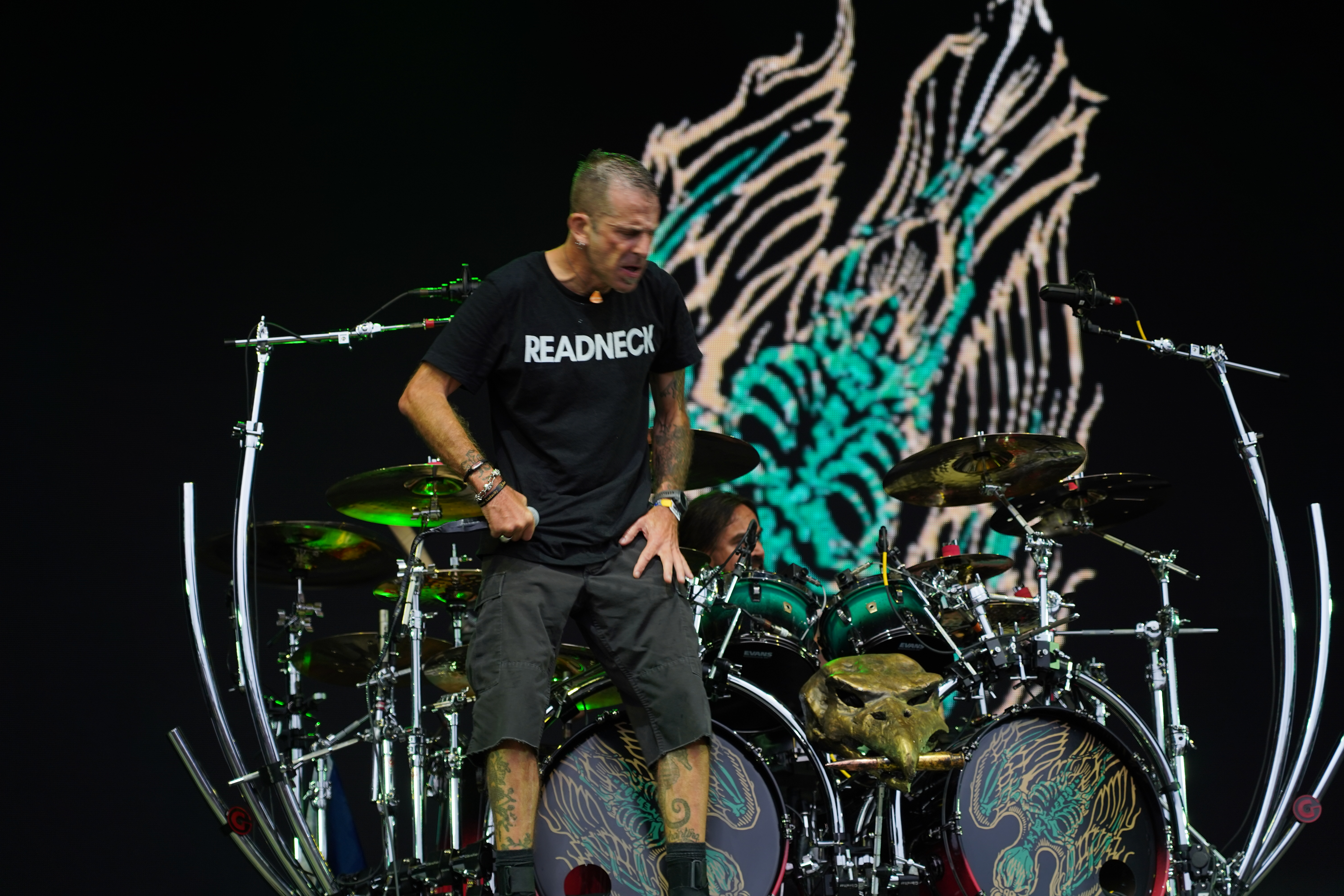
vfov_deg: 13.0
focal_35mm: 105
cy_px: 448
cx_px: 672
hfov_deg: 19.5
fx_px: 3920
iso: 250
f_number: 4
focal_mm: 105
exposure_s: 1/125
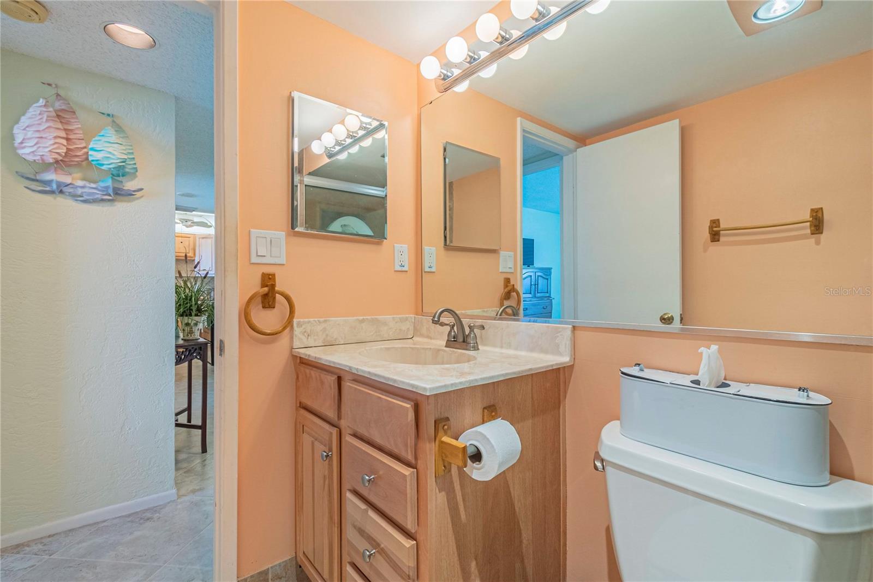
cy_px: 291
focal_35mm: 15
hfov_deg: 100.4
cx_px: 436
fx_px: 364
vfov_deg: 77.3
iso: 320
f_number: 7.1
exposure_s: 1/160
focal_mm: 10
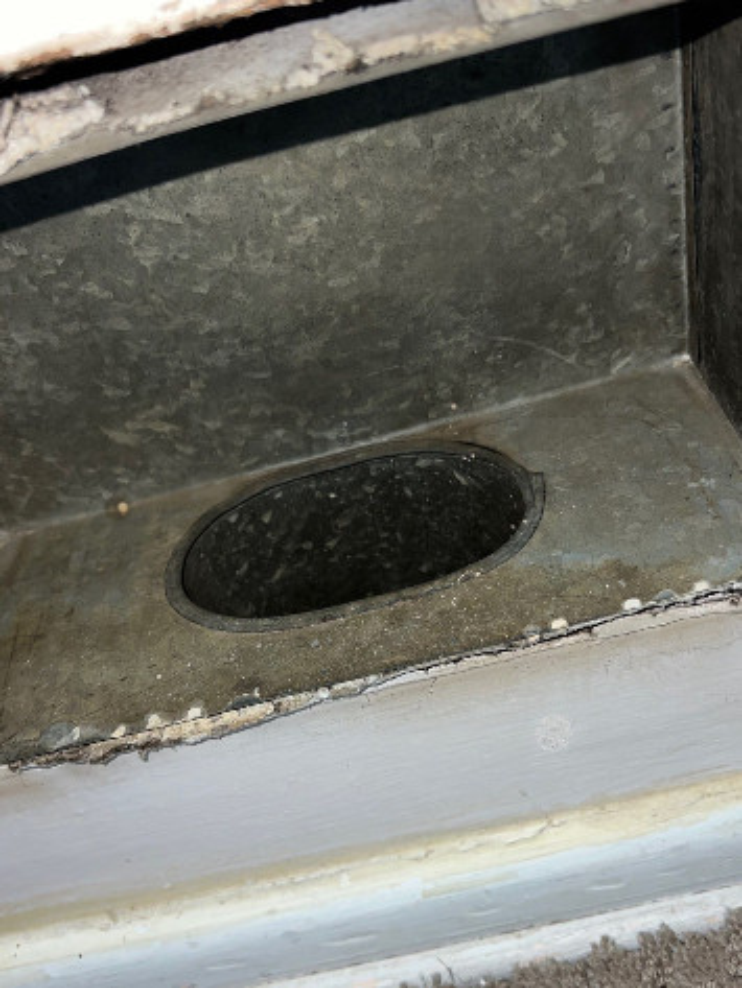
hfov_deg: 48.2
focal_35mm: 29
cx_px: 371
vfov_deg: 61.6
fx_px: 828
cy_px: 494
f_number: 1.8
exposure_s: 1/695
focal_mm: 4
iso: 20
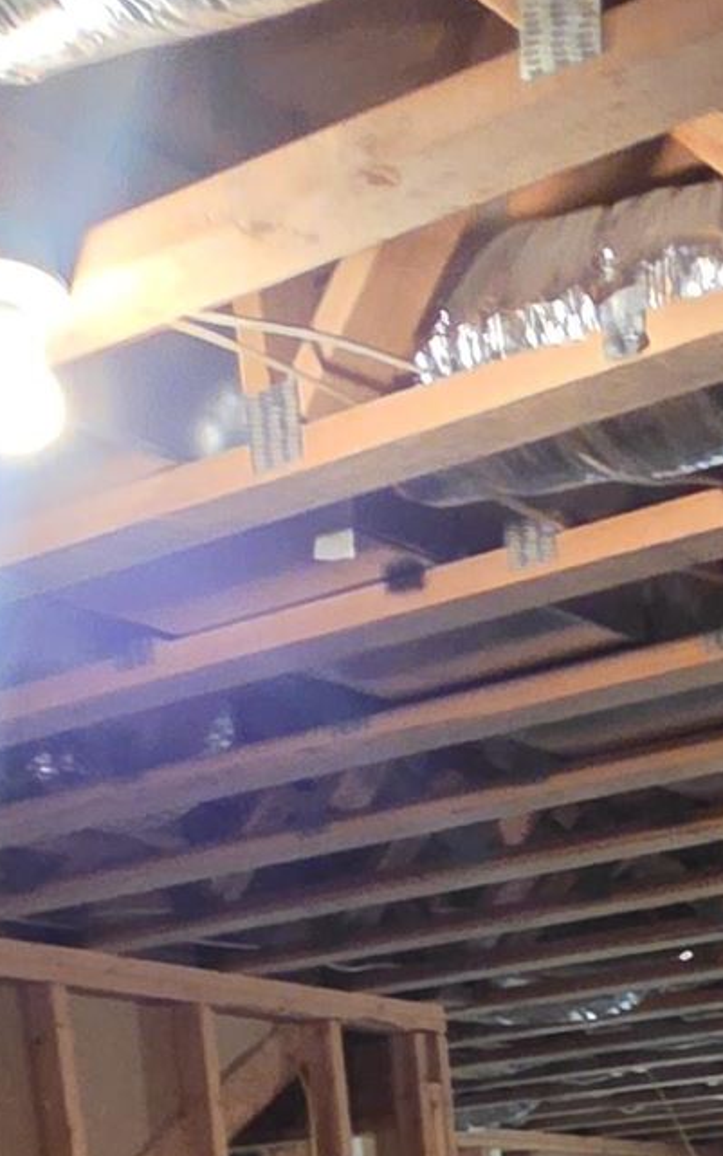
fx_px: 2079
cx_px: 939
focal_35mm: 66
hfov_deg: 18.4
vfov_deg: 23.1
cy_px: 1865
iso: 800
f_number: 1.9
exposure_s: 1/60
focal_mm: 2.2
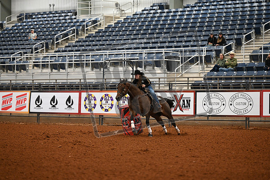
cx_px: 135
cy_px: 90
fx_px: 975
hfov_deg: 15.8
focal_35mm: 130
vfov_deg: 10.6
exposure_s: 1/640
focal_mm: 130
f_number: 2.8
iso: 3200
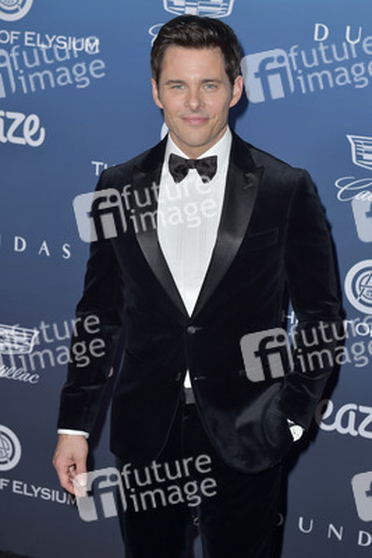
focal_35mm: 70
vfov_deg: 28.8
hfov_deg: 19.5
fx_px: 1084
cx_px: 186
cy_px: 279
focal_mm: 70
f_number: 5.6
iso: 250
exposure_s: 1/250
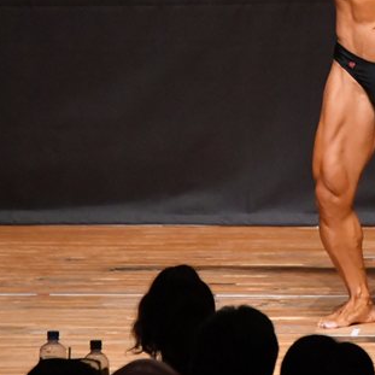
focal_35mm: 604
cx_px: 324
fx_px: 7403
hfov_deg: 2.9
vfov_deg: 2.9
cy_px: 86
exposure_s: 1/400
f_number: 5.6
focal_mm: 190
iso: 10000
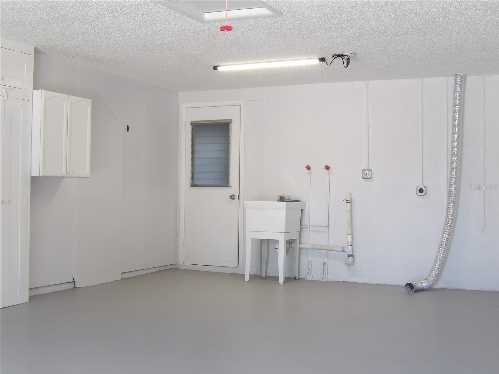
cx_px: 250
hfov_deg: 41.2
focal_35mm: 46
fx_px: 663
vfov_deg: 31.5
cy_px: 187
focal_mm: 8.2
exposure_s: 1/40
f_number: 3.8
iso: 100
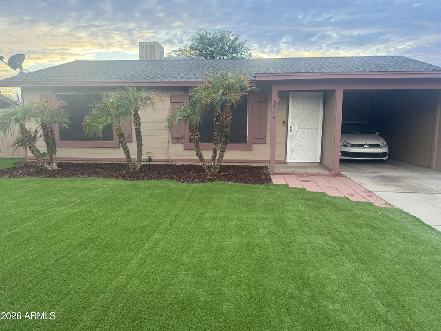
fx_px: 306
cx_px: 220
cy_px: 166
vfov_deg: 56.8
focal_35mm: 24
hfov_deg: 71.6
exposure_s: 1/121
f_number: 1.78
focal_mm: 6.76
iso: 125
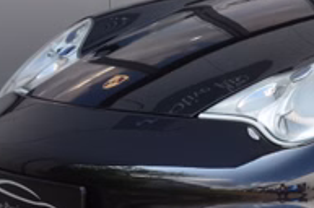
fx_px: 1123
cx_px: 470
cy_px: 91
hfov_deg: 14.8
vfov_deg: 10.6
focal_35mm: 129
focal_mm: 26
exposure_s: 1/60
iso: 280
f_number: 10
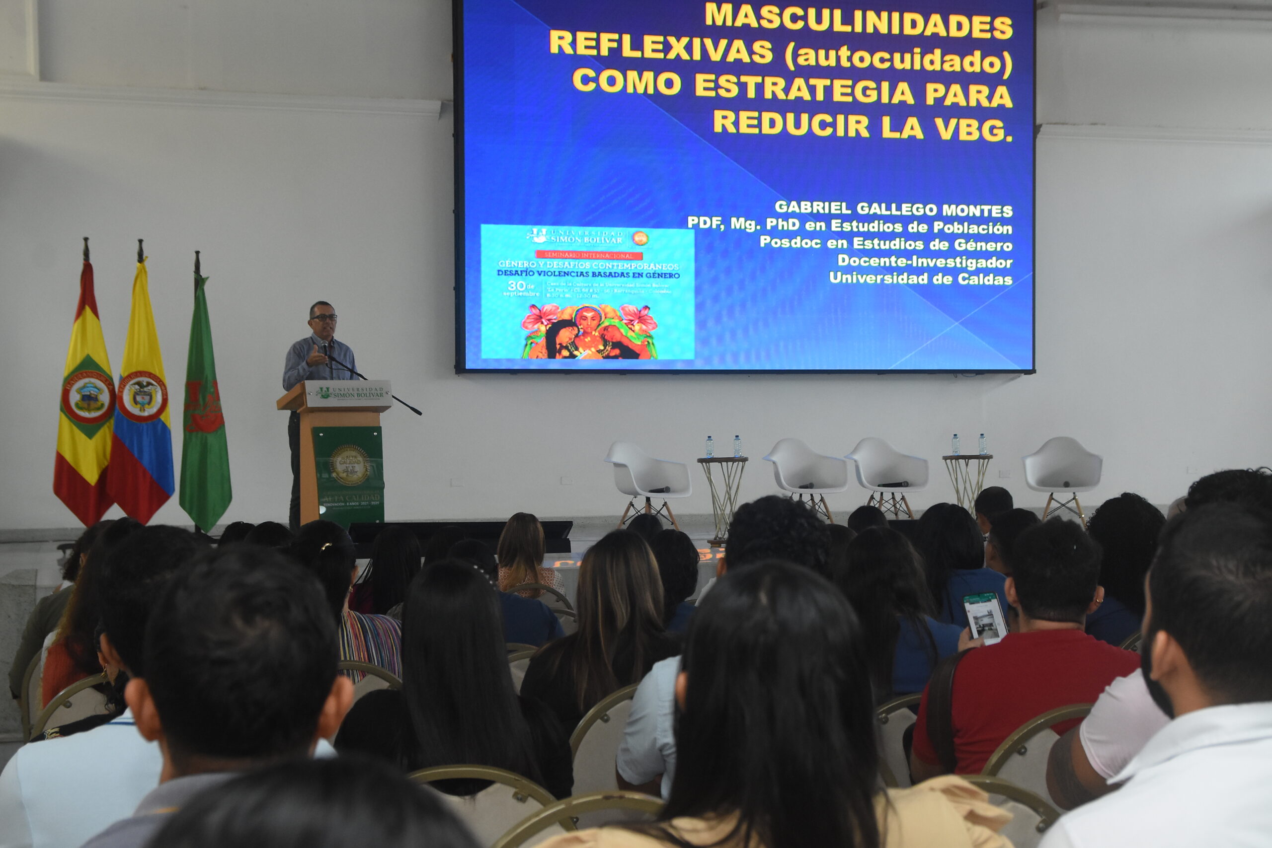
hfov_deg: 36.9
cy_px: 424
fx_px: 1908
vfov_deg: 25.1
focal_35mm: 54
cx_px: 636
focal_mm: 36
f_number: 5
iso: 1600
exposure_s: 1/100
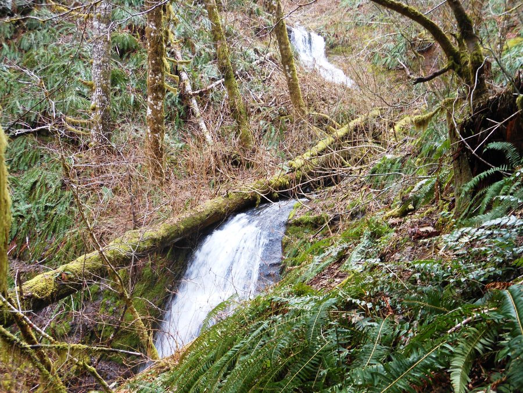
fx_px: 650
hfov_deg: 43.9
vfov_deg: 33.6
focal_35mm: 43
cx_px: 262
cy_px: 196
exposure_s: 1/30
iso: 160
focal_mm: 7.7
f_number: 3.8
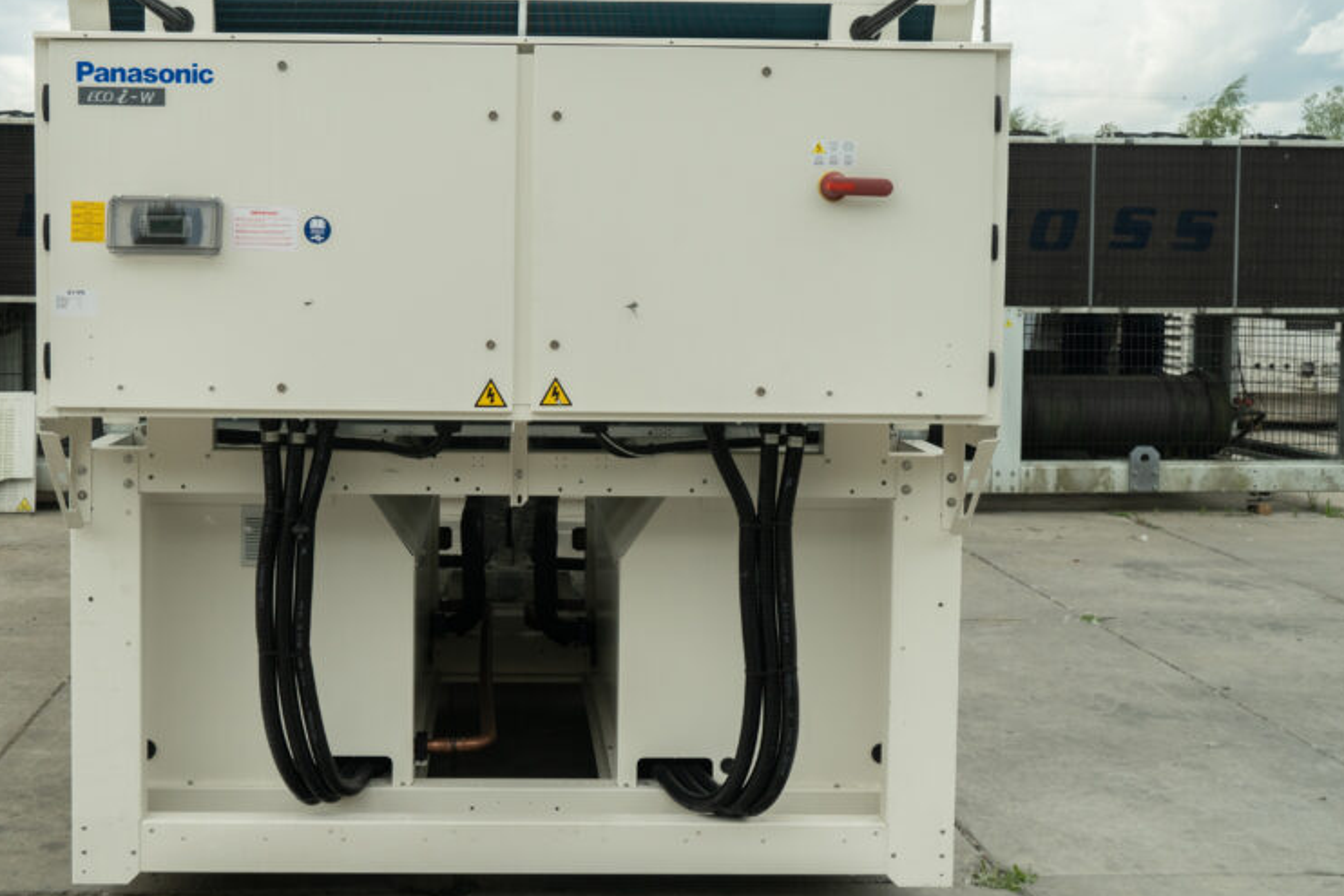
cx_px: 529
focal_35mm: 40
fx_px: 1494
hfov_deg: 48.1
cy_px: 348
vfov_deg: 33.3
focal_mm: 29
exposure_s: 1/160
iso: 640
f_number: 9
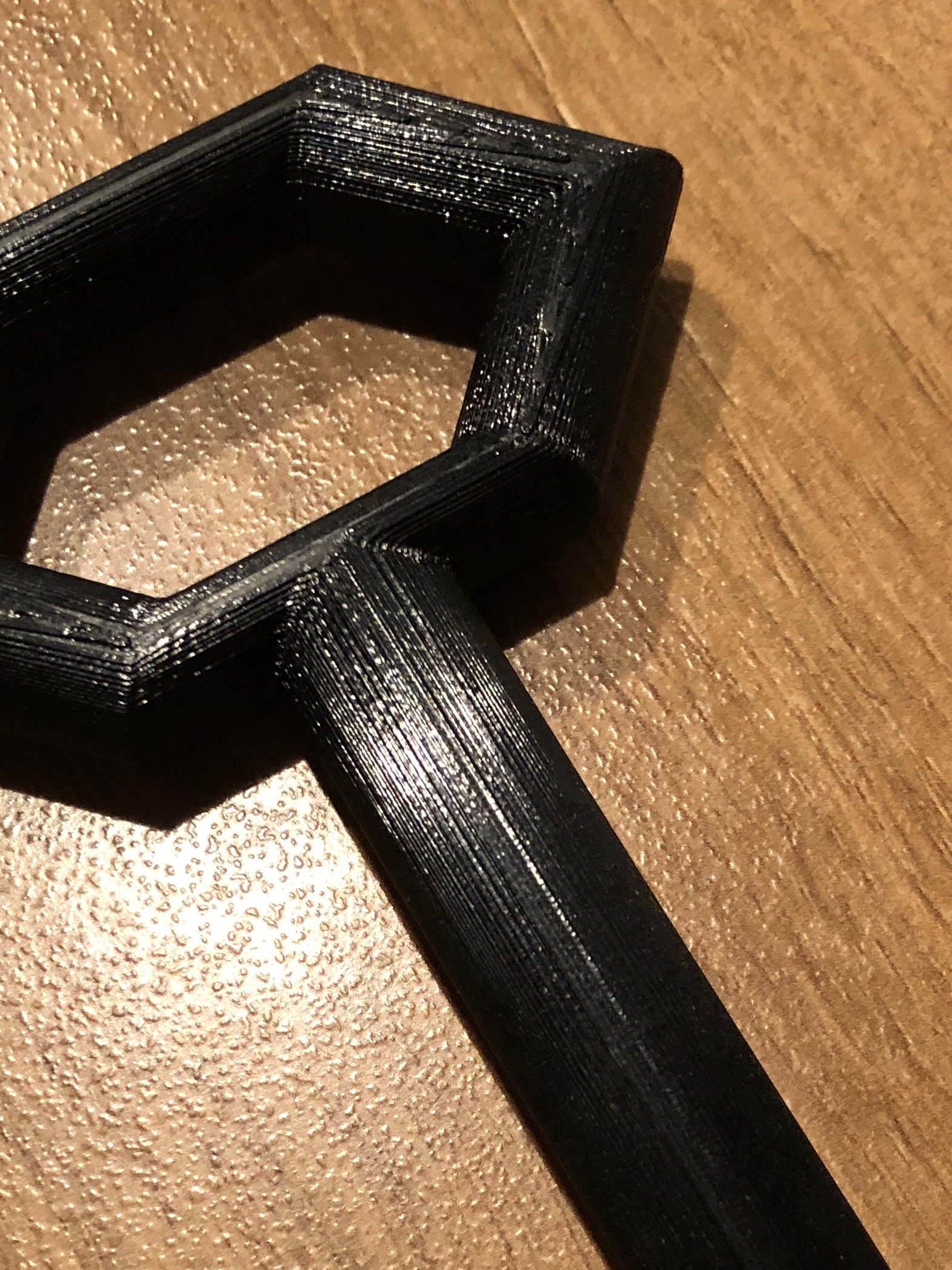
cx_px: 490
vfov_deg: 34.5
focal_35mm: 54
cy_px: 999
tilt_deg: -76.0
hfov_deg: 27.0
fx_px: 1980
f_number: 1.8
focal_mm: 3.99
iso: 80
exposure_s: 1/7
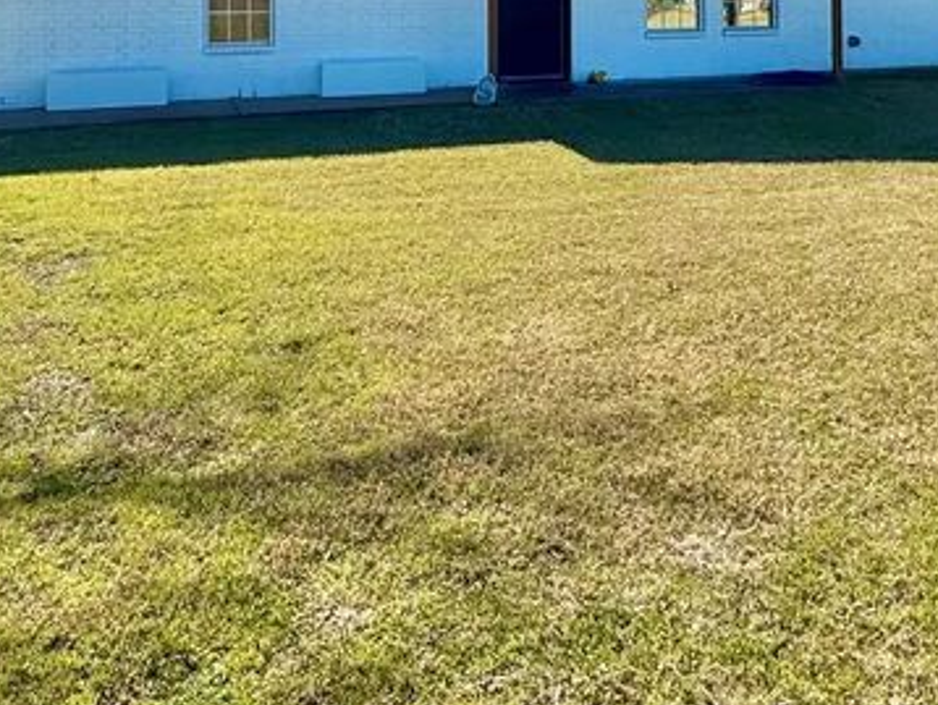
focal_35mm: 40
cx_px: 511
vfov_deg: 32.2
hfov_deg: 46.7
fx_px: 1085
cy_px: -52
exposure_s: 1/2770
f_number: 2.2
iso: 50
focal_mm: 2.22
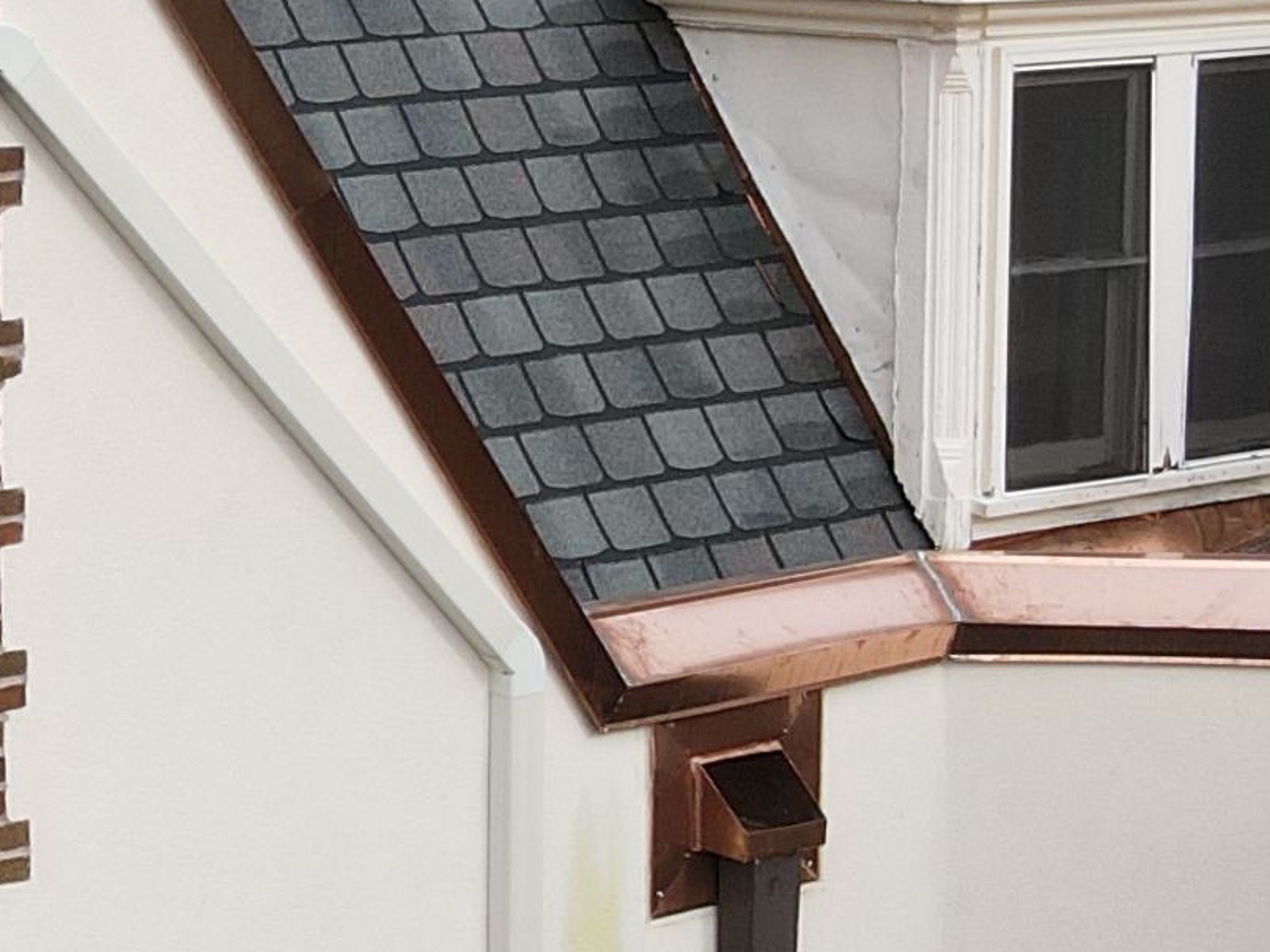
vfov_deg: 12.4
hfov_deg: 16.1
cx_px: -124
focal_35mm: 119
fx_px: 4365
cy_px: 382
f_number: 2.8
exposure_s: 1/30
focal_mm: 4.5
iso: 100
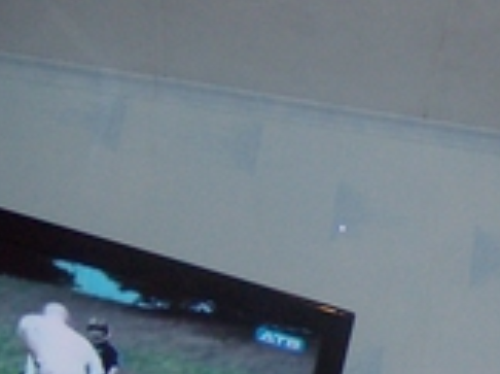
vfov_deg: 14.7
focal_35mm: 100
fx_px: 1442
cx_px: 596
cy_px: 230
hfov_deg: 18.6
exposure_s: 1/60
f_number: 2.8
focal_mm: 6
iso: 200
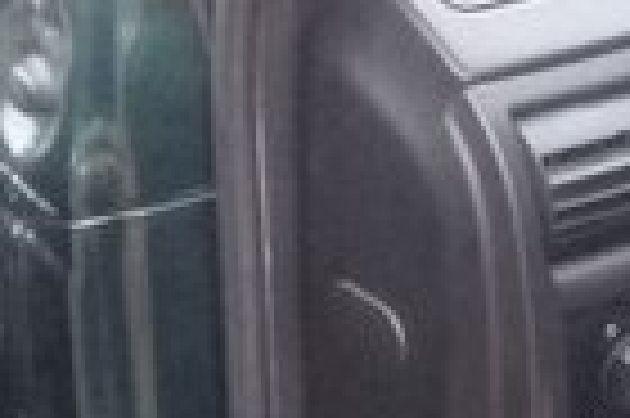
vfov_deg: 9.0
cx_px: 1197
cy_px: 357
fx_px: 2657
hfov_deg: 12.2
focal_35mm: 152
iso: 200
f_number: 2.2
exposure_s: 1/40
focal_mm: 3.3
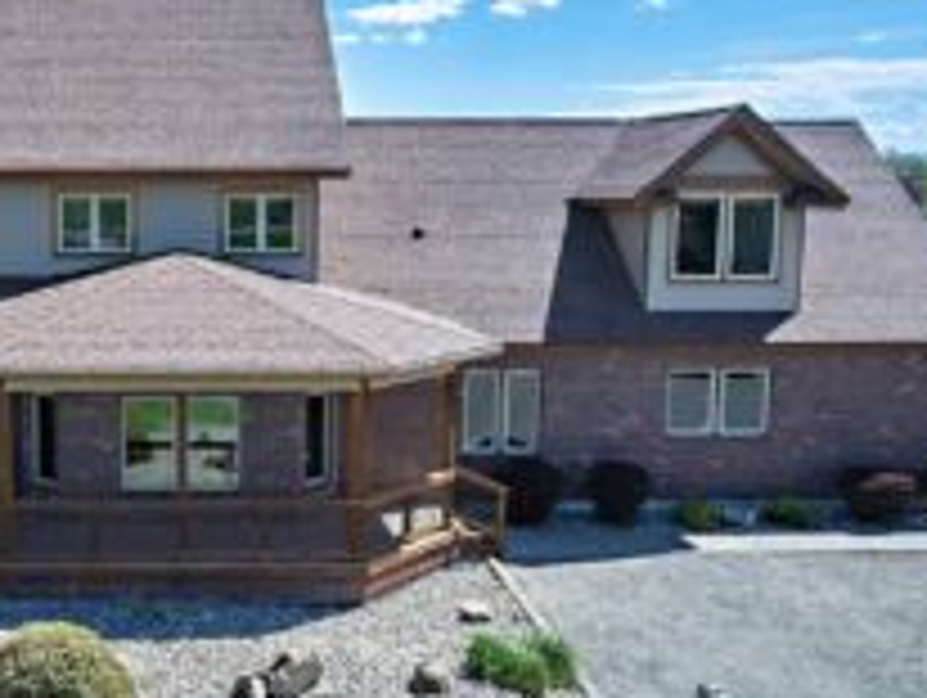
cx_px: 166
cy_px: 311
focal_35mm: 41
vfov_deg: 35.2
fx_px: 1099
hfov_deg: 43.3
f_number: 2.8
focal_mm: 8.38
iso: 100
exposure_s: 1/3000
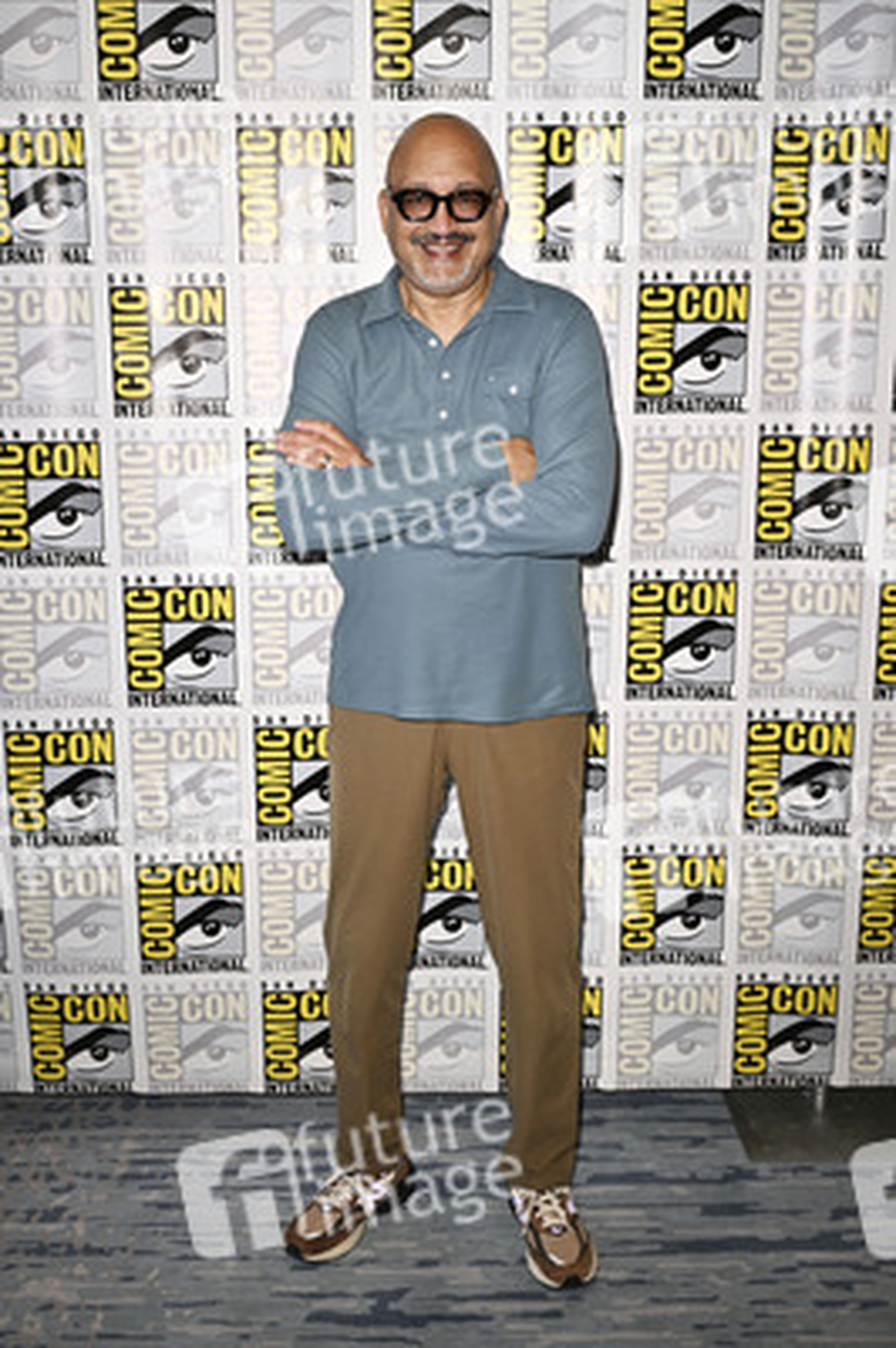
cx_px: 448
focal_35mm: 37
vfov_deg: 51.9
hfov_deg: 35.9
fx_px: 1384
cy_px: 674
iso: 1250
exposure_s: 1/250
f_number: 5
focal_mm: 37
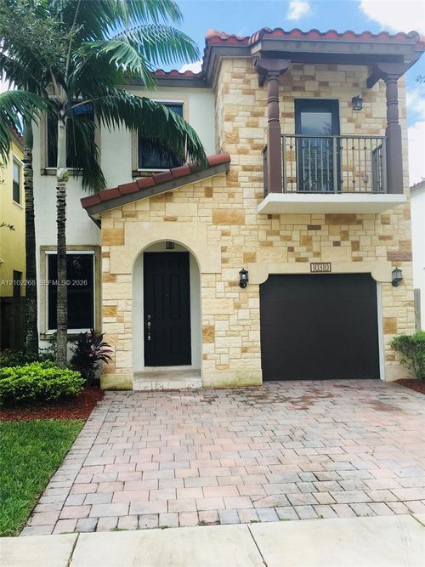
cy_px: 284
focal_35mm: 29
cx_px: 212
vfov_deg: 61.7
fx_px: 475
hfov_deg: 48.2
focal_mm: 4.15
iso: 25
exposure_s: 1/601
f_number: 2.2
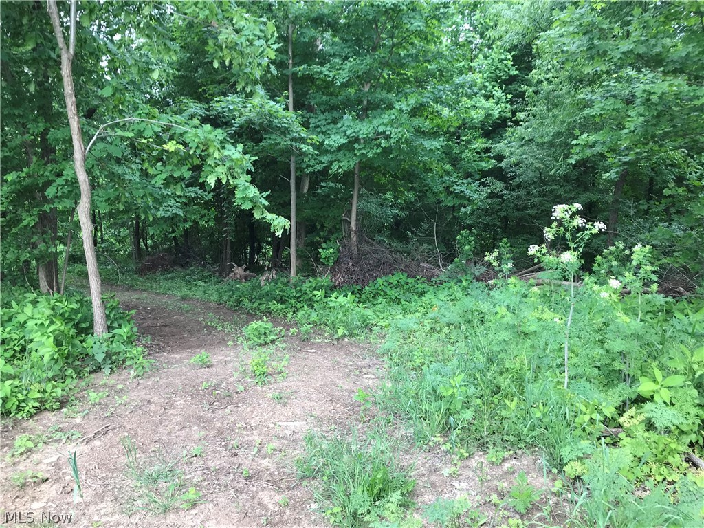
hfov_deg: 63.4
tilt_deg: -10.7
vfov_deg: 49.7
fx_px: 569
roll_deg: -1.8
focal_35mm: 28
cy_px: 264
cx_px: 352
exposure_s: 1/60
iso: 25
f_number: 1.8
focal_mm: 3.99
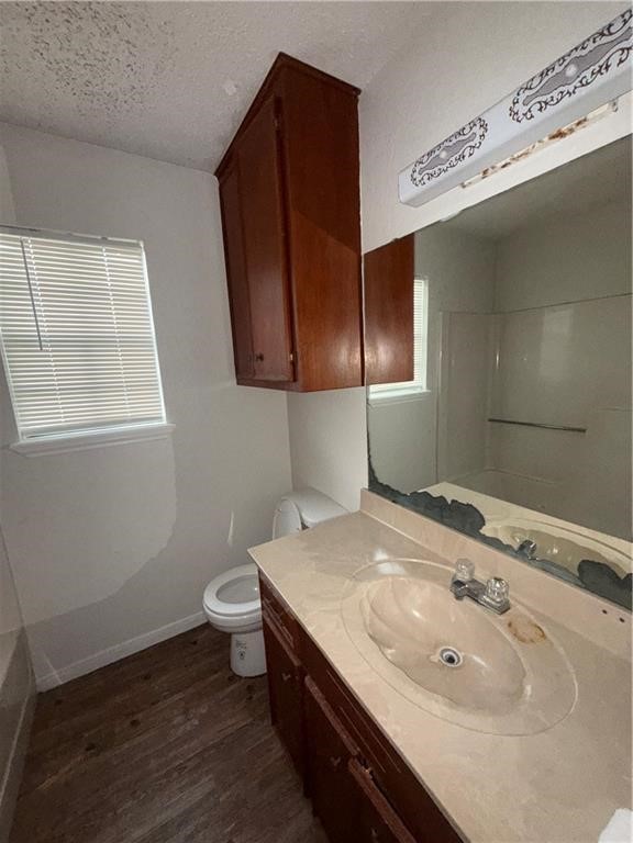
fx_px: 341
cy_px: 422
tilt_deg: -9.7
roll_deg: +2.6
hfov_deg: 85.7
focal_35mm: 14
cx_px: 316
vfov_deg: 102.1
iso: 200
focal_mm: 2.22
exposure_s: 1/60
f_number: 2.2
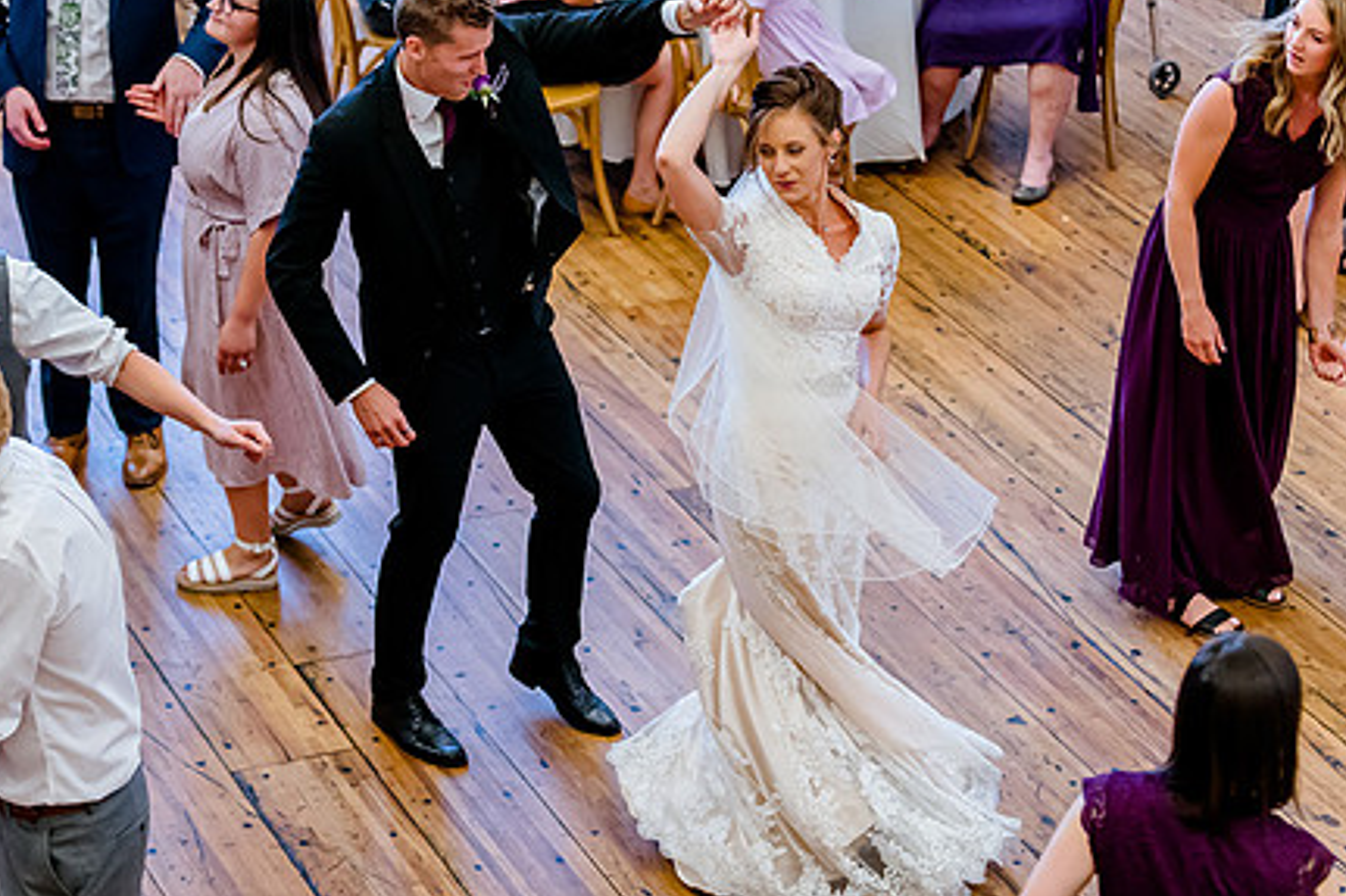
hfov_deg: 18.9
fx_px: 4036
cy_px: 267
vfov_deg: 12.6
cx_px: 592
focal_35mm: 108
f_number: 2.8
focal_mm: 70
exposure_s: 1/640
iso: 2500
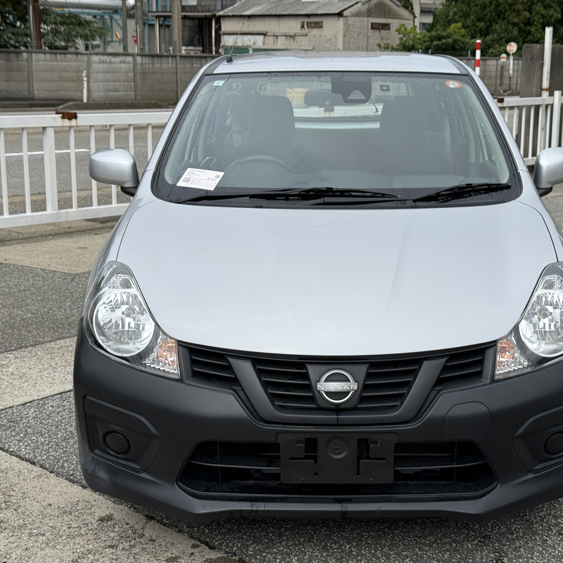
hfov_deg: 30.0
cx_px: 333
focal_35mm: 57
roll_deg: -0.8
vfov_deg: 30.0
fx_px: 1049
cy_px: 282
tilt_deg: -11.6
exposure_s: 1/4587
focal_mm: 6.76
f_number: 1.78
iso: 64
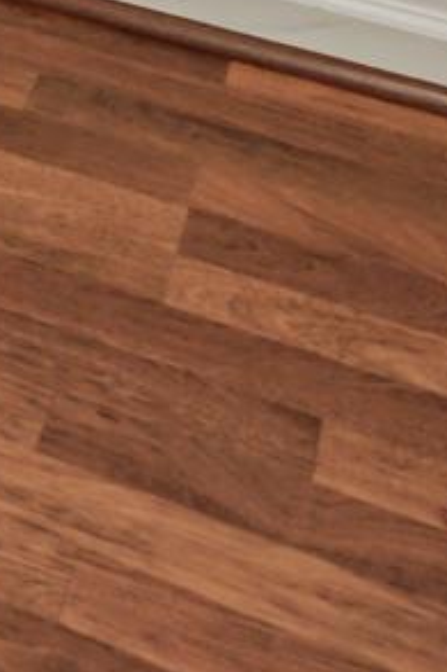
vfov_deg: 13.9
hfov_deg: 14.9
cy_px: -1048
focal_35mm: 84
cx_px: -252
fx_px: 1566
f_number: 8
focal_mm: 16
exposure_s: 1/2
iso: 200
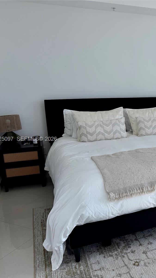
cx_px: 170
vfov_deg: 56.6
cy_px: 139
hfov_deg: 30.3
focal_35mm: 35
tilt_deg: -13.6
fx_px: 257
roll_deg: -0.3
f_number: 1.78
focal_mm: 6.76
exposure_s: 1/1385
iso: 80
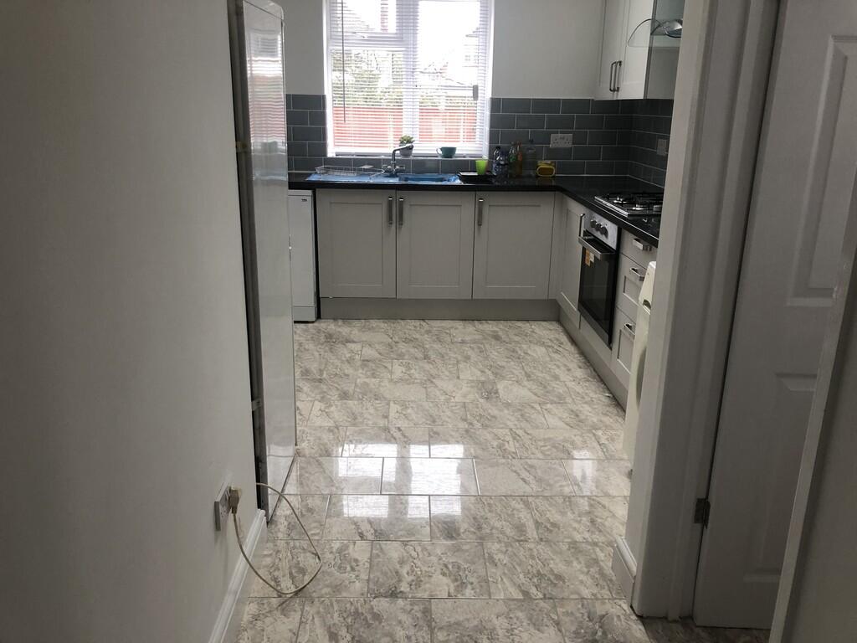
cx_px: 428
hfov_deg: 63.4
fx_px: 693
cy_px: 322
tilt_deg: -15.6
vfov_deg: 49.7
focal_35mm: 28
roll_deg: -0.1
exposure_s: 1/30
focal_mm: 4
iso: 20
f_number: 1.8
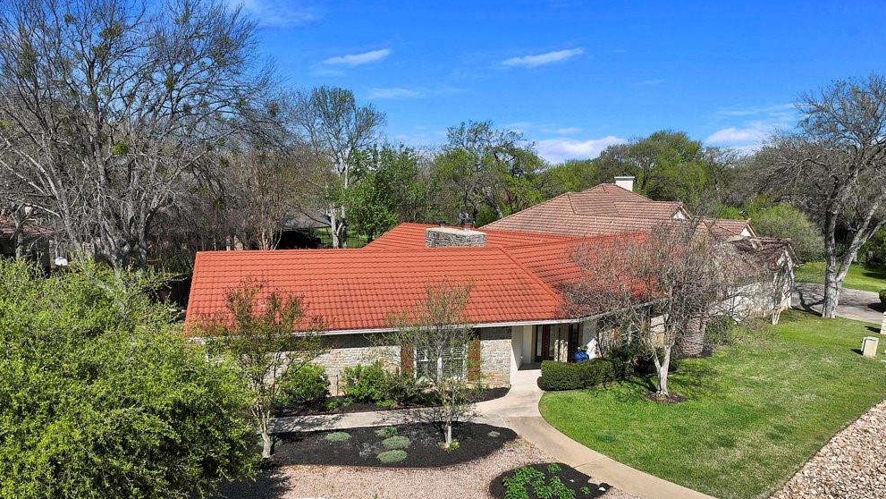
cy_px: 312
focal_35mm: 27
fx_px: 634
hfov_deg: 69.8
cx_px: 431
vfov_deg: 42.6
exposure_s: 1/4000
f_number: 2.8
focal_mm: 12.29
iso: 100
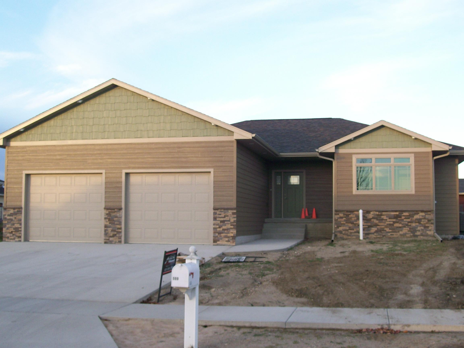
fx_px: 603
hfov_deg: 42.1
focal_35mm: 45
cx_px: 232
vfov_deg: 32.2
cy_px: 174
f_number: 3
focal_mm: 7.6
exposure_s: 1/163
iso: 80
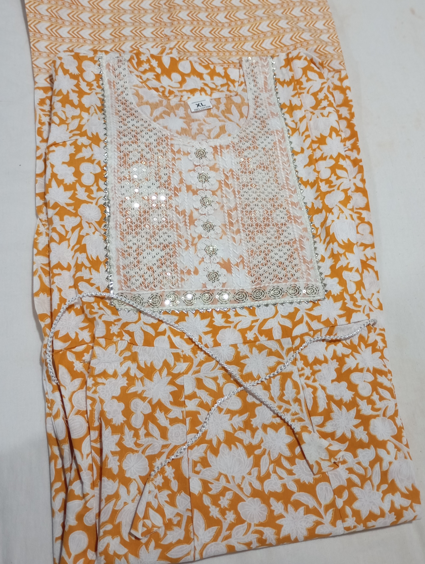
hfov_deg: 43.0
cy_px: 259
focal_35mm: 33
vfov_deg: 55.2
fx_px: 539
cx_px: 210
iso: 1442
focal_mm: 4.27
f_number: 1.8
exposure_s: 1/33.3
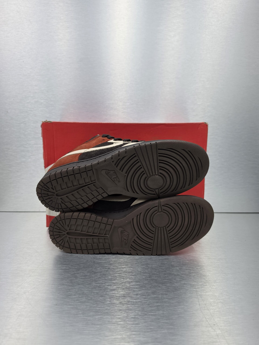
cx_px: 130
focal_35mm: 23
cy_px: 172
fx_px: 229
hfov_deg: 58.9
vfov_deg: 73.9
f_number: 1.4
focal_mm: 6.5
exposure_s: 1/100
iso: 125
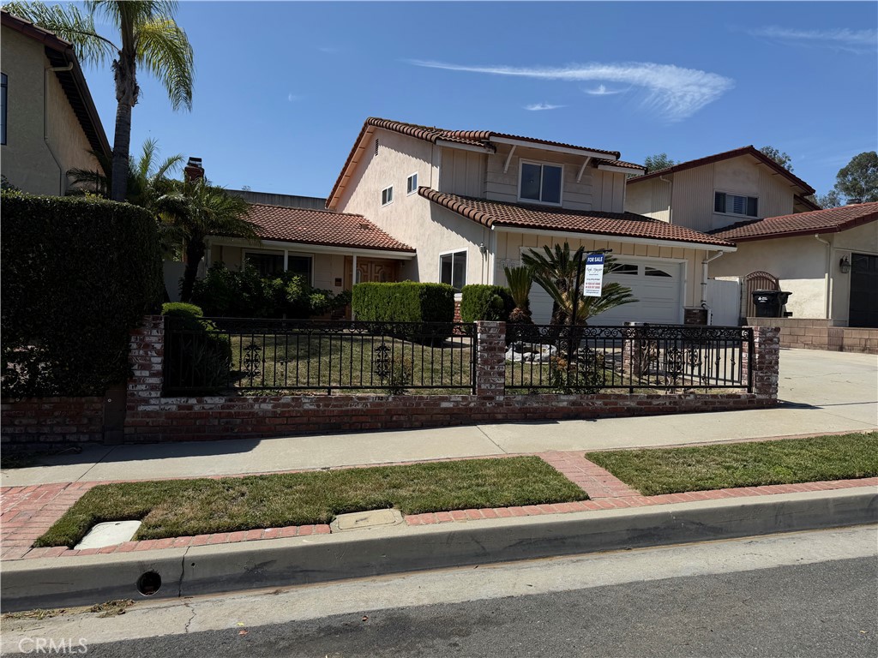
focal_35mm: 24
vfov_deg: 56.8
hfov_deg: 71.6
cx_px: 439
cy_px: 329
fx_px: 609
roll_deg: -1.4
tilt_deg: -1.6
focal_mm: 6.76
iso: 80
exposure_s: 1/8130
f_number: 1.78
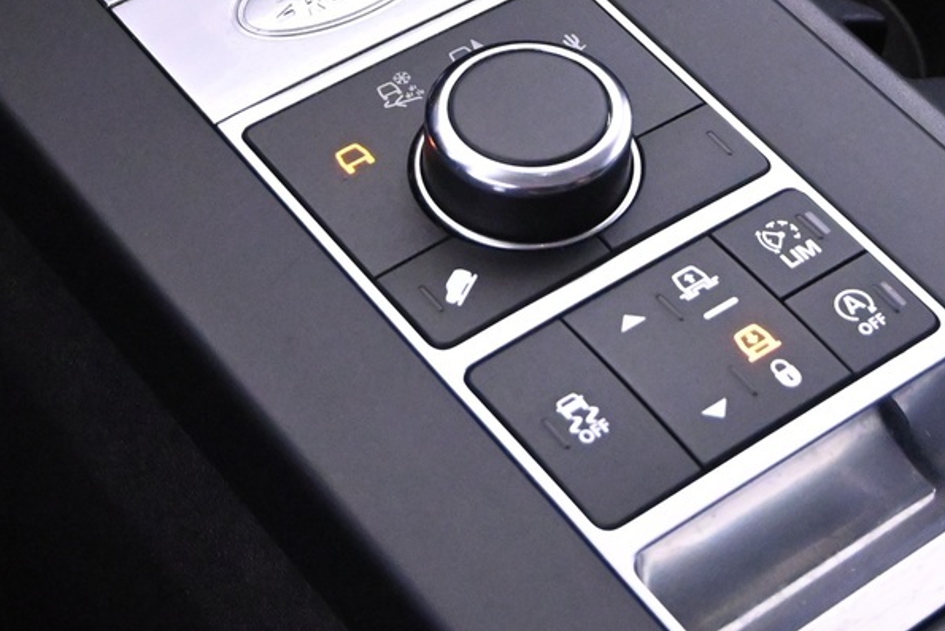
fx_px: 2573
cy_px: -102
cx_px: 632
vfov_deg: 13.6
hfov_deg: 20.7
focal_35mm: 98
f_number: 4.2
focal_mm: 24
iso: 6400
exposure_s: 1/40
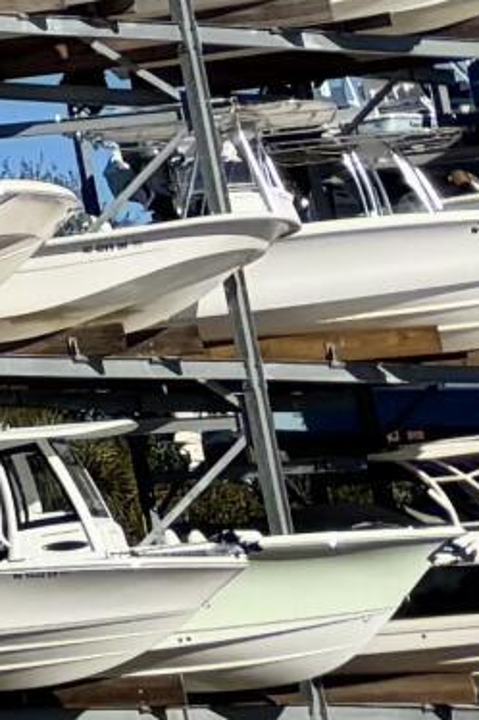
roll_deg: +0.7
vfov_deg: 9.1
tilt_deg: +17.9
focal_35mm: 217
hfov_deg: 4.6
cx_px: -2395
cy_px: -589
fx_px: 4335
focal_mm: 5.96
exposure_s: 1/4854
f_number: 1.6
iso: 50
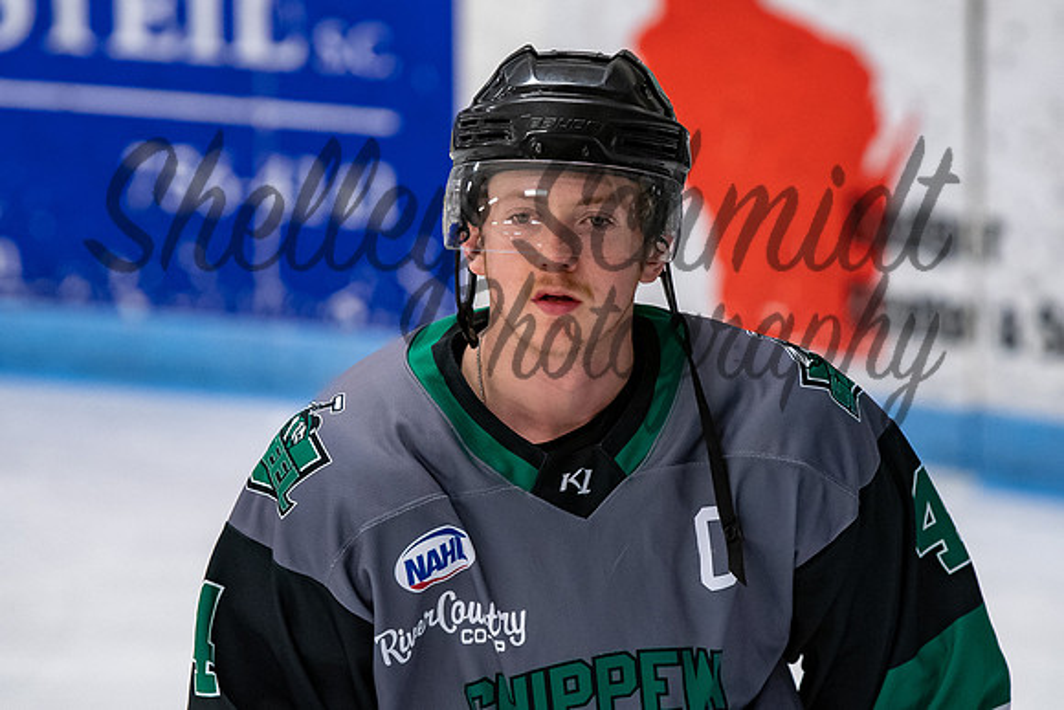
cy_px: 369
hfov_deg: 5.8
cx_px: 509
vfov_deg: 3.9
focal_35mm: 354
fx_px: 10479
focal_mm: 190
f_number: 3.5
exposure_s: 1/800
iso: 2500
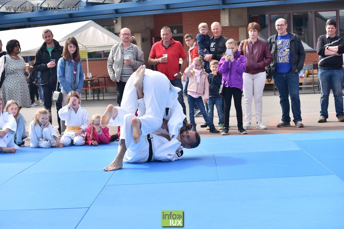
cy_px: 114
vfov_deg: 18.2
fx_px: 717
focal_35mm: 75
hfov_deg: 27.0
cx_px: 172
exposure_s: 1/500
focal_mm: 50
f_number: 4.5
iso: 100
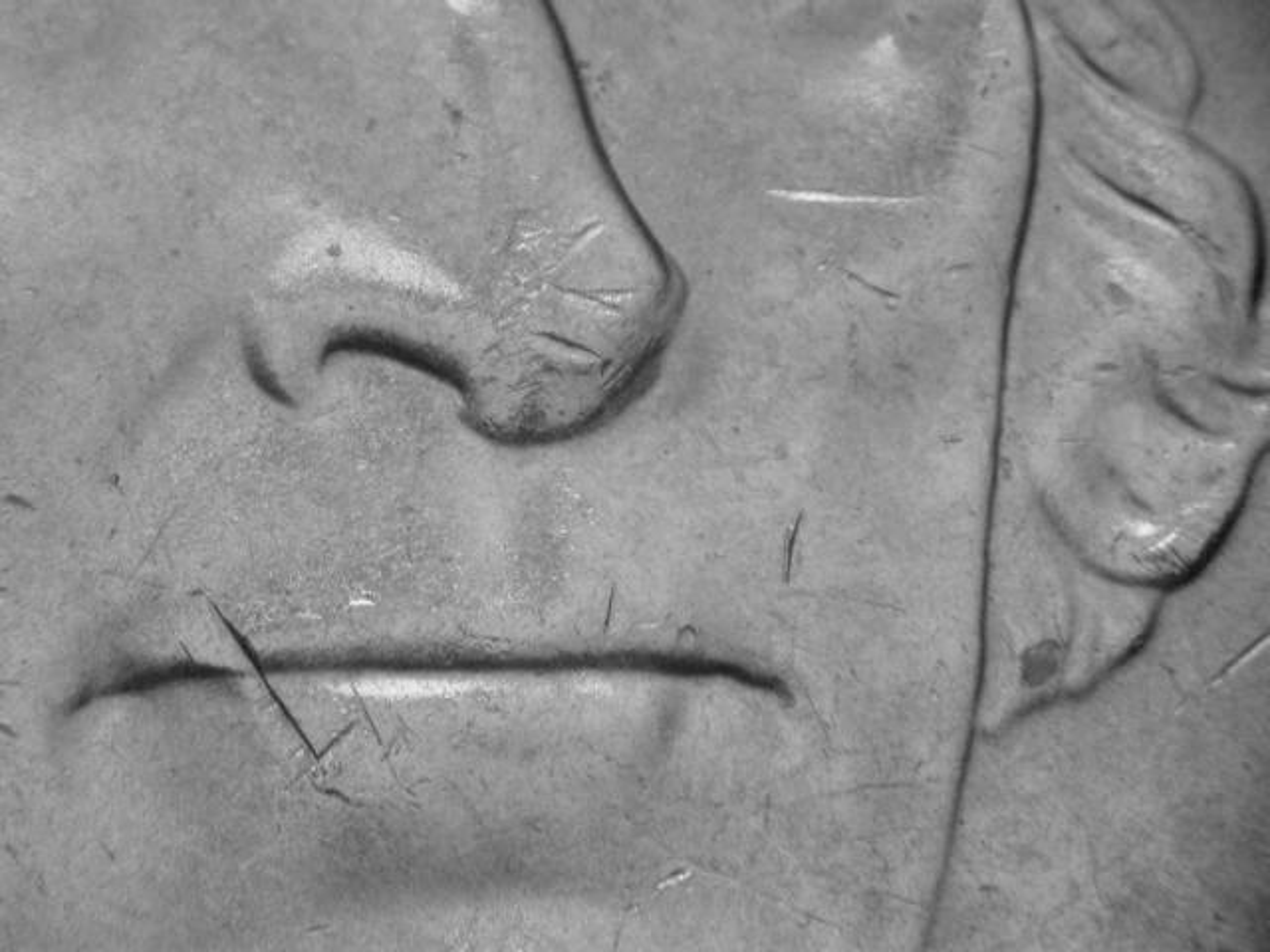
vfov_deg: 12.0
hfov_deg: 16.0
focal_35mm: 123
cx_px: 635
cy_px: 476
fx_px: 4513
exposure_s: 1/12.4
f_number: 4.4
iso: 100
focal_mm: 25.5
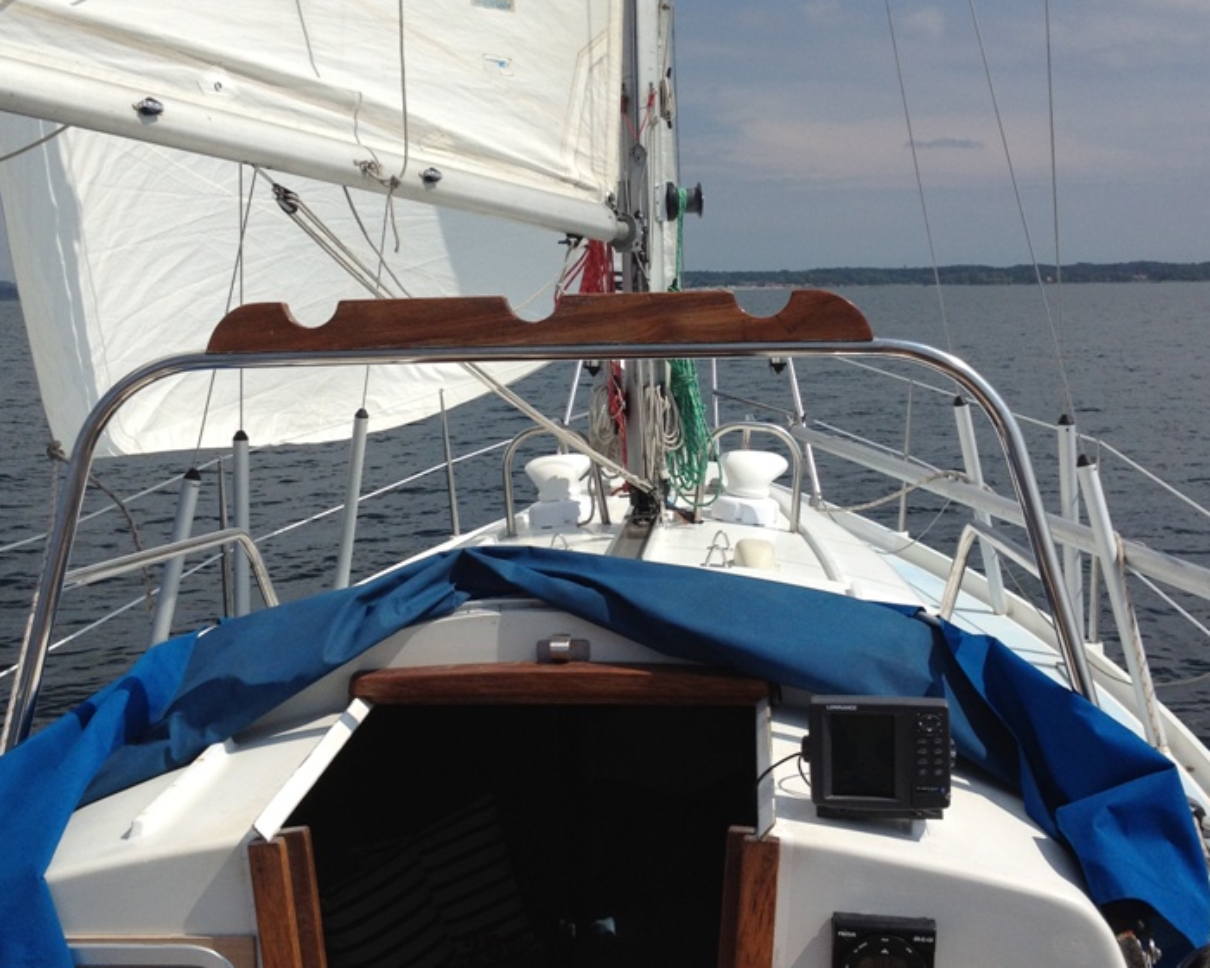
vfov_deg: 30.2
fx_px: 1791
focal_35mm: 50
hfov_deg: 37.3
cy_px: 389
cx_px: 633
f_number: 2.4
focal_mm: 4.28
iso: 64
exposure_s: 1/3953
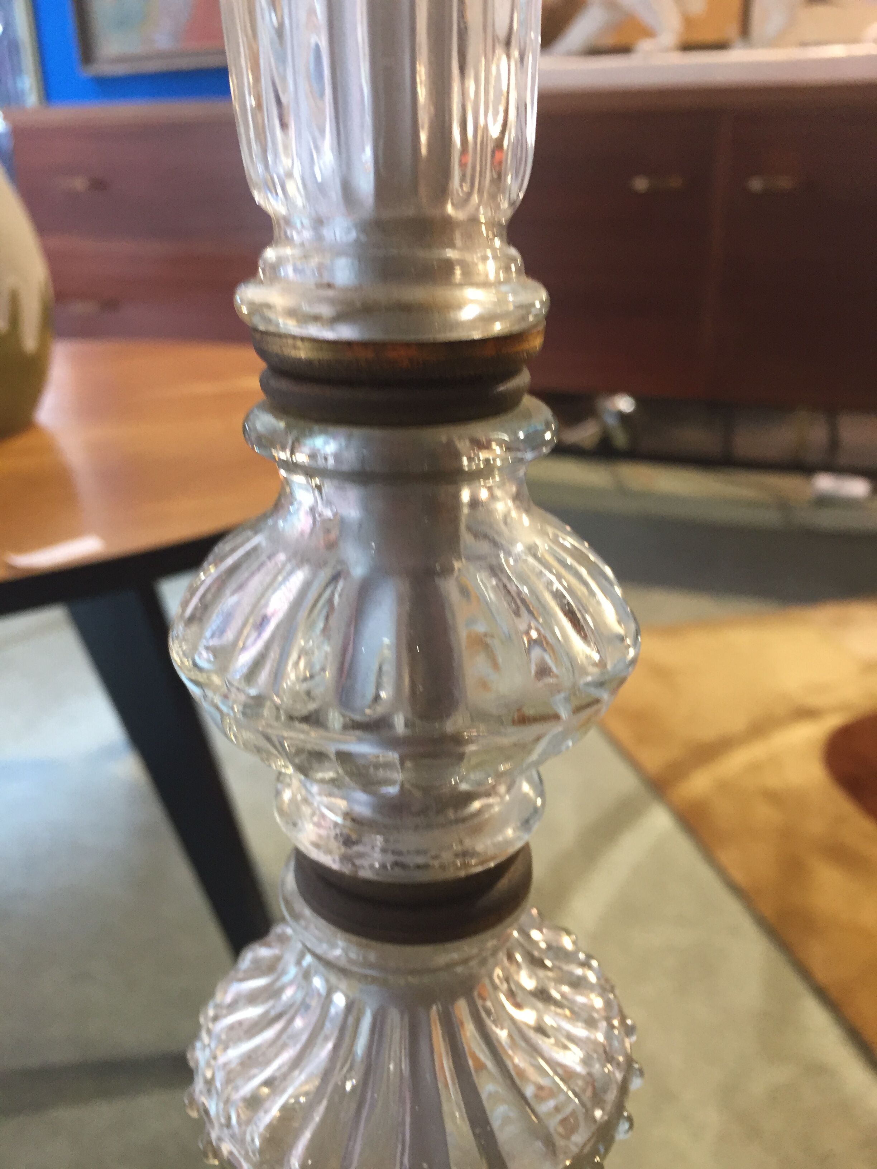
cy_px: 584
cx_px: 438
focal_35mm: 29
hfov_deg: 48.2
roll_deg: +2.1
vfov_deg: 61.7
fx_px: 980
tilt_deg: -23.3
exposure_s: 1/33
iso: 80
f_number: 2.2
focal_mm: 4.15
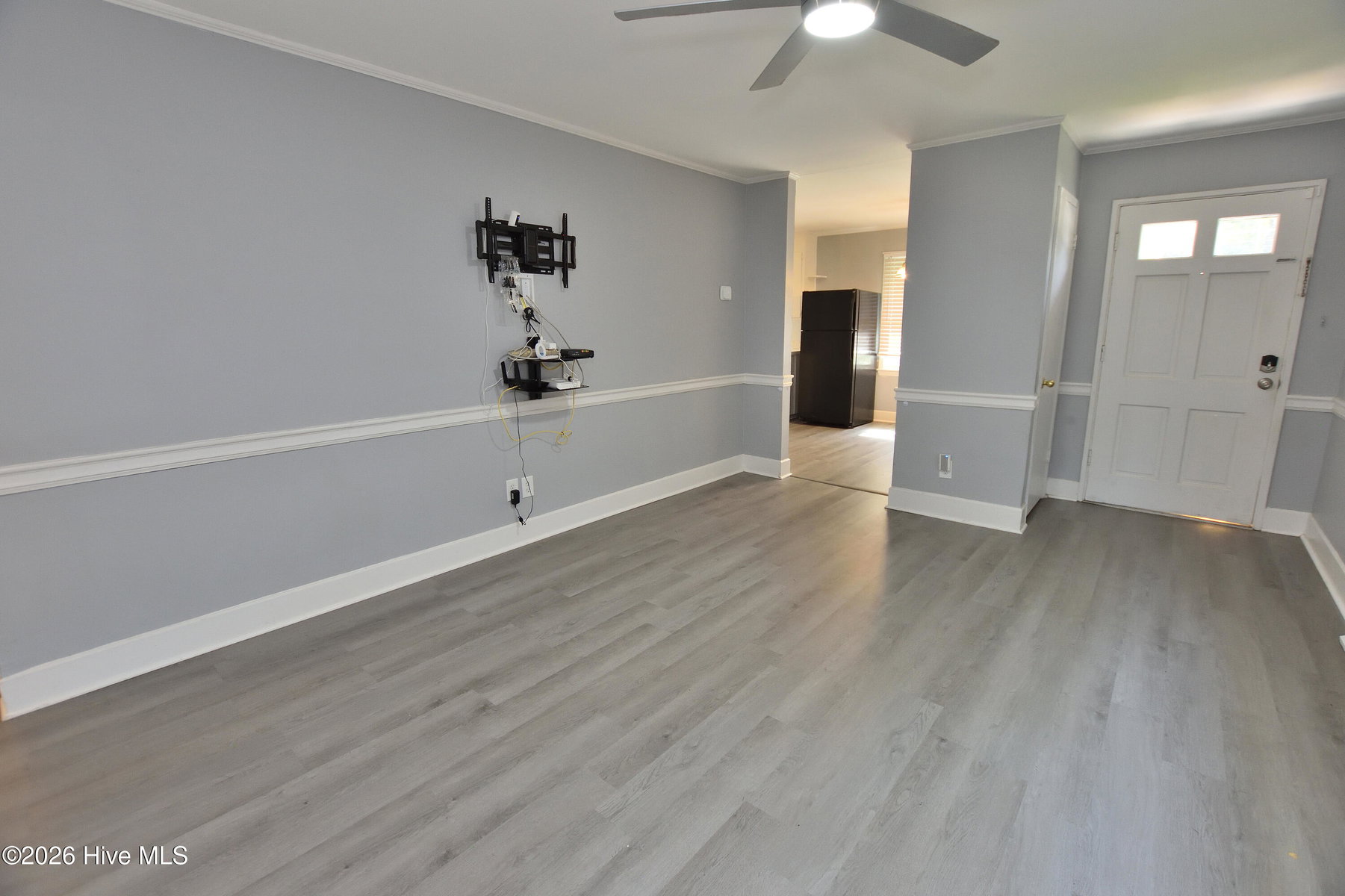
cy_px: 448
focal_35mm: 15
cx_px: 672
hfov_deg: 100.4
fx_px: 560
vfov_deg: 77.3
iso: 800
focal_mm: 10
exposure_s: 1/80
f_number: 4.5
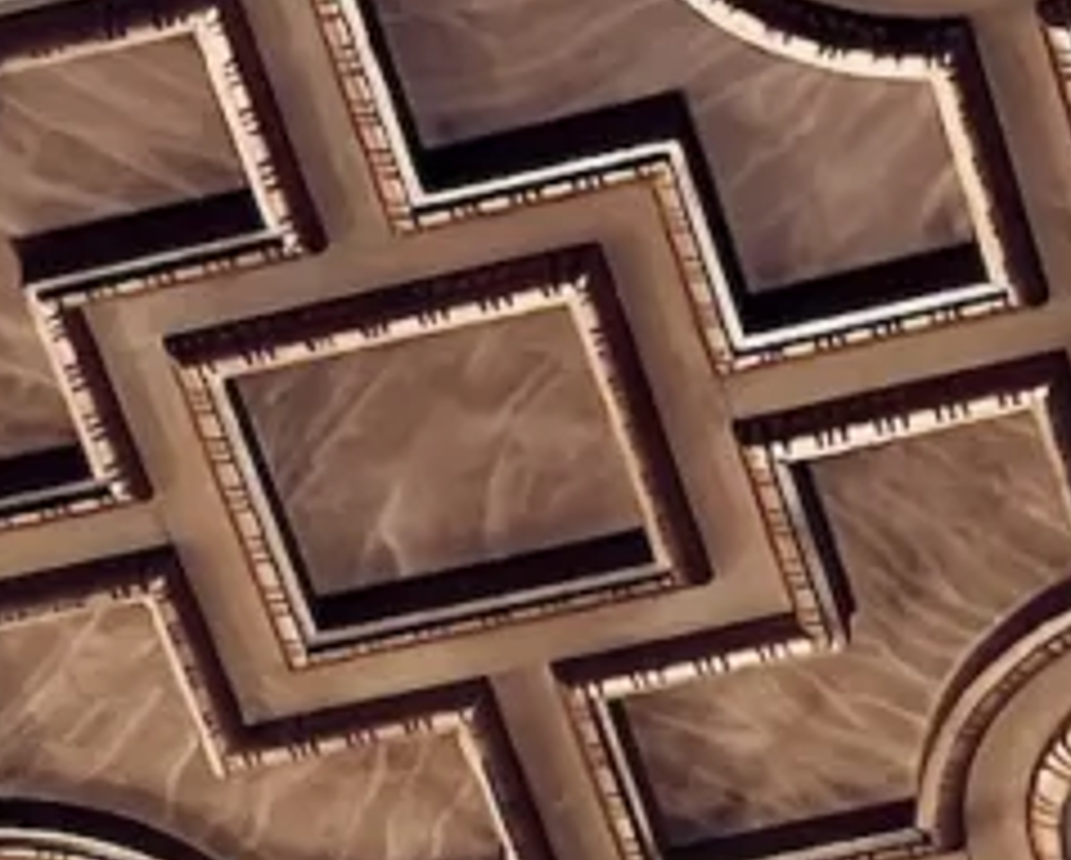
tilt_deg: +41.7
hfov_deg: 6.0
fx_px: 10251
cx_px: 58
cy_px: 2134
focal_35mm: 323
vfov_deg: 4.7
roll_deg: -5.0
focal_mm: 9
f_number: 2.8
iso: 500
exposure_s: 1/17
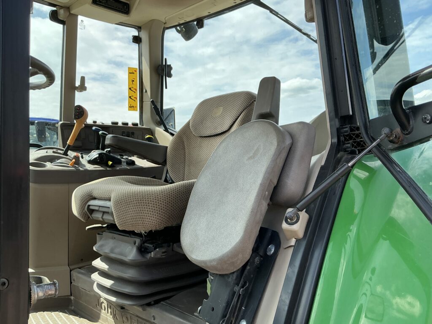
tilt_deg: +1.5
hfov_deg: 63.4
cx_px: 216
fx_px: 349
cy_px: 162
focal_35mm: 28
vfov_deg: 49.7
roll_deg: +0.1
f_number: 1.8
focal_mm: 3
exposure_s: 1/642
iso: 25
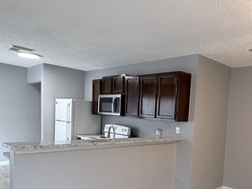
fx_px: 233
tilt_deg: -4.8
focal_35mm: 32
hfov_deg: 55.9
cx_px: 162
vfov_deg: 43.2
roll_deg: -3.6
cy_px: 134
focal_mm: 2.22
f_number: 2.2
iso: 250
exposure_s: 1/60
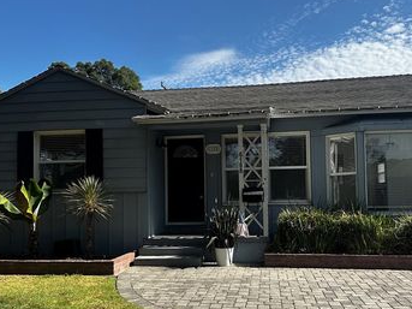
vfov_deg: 40.5
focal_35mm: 35
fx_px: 416
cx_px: 213
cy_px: 181
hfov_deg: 52.6
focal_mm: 6.86
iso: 80
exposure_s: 1/3597
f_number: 1.78
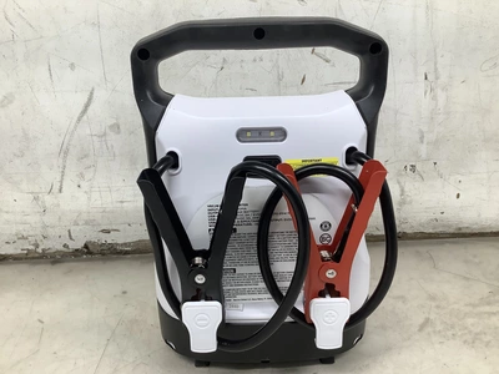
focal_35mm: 31
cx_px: 250
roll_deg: +1.0
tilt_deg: -17.6
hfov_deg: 58.4
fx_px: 447
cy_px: 187
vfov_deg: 45.4
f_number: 2.4
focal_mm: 3.3
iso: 64
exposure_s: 1/100
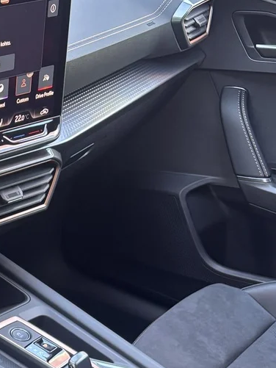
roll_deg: -3.9
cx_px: -81
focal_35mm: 83
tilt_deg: -41.5
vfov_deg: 21.6
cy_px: 458
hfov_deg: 16.8
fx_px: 882
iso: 200
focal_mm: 5.96
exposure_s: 1/60
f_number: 1.6
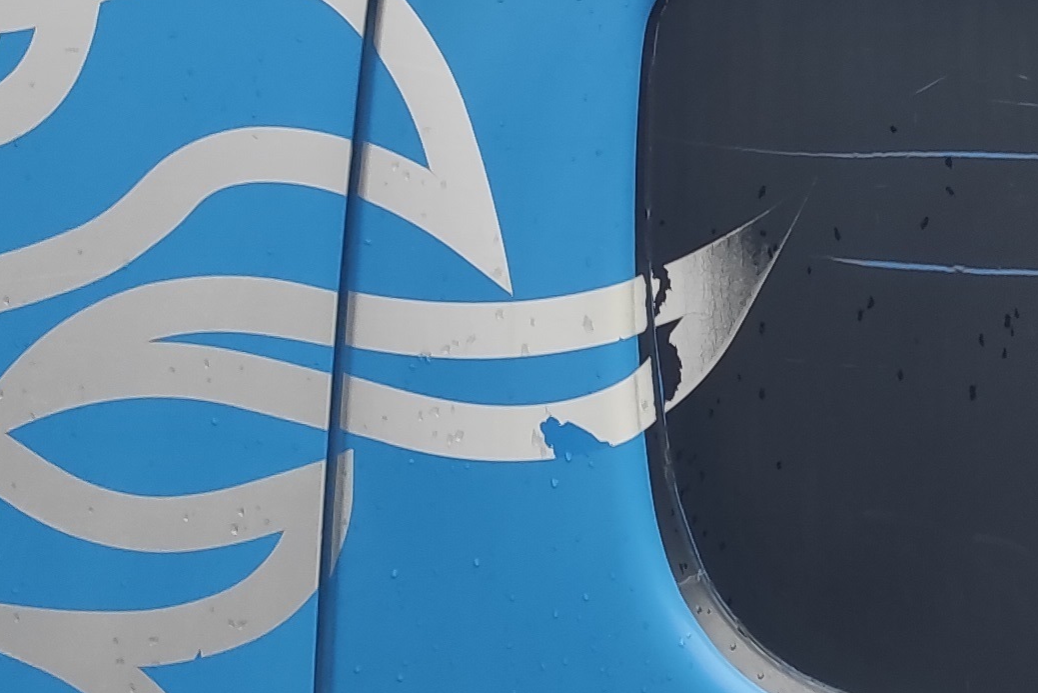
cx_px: 1315
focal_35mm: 116
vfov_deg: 11.8
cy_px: 231
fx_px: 3345
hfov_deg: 16.7
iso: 100
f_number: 1.89
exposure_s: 1/100
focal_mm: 5.43
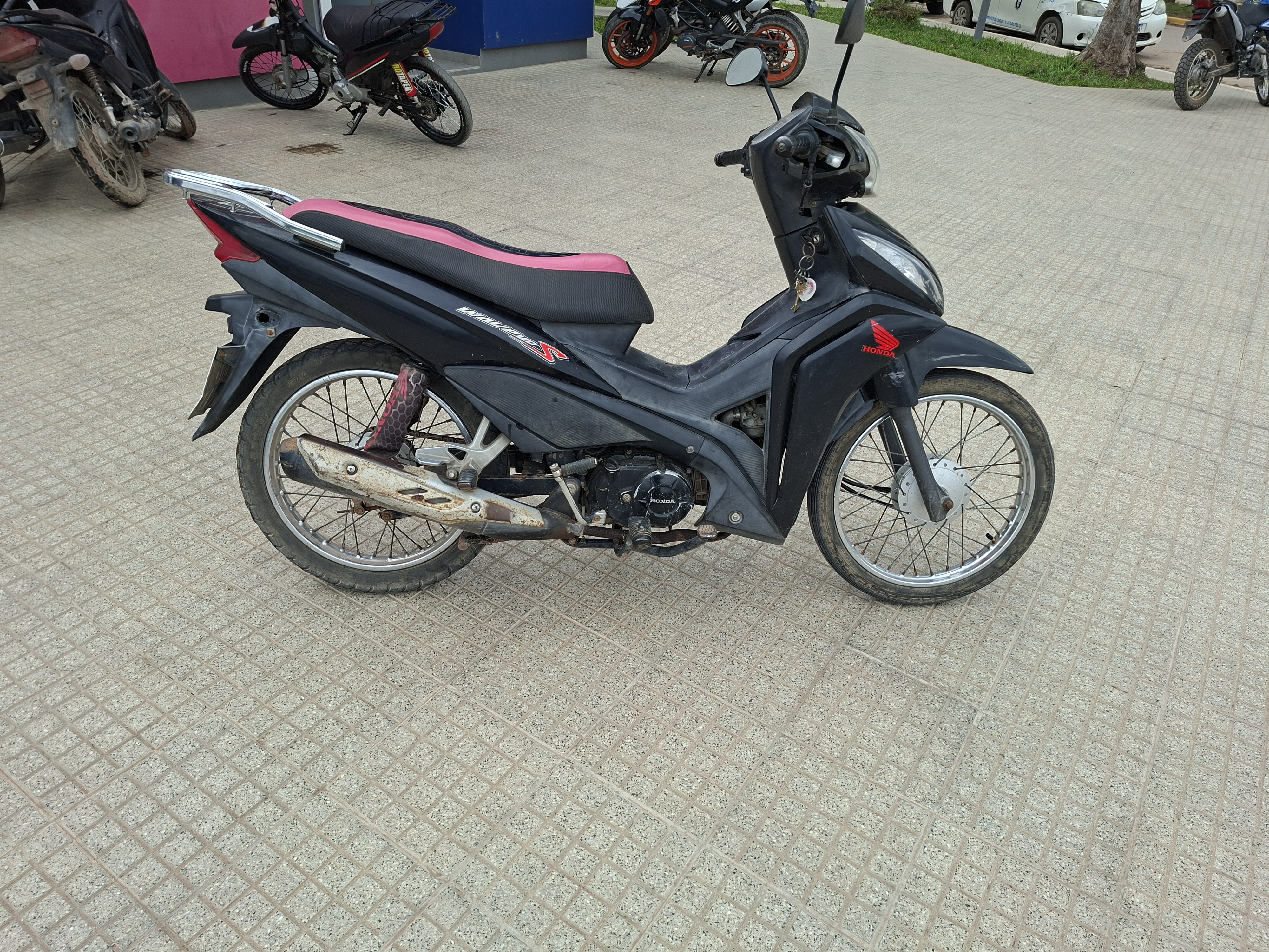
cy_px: 476
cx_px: 634
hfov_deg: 73.9
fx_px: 843
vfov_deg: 58.9
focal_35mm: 23
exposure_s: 1/1005
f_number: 1.8
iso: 50
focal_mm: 5.54
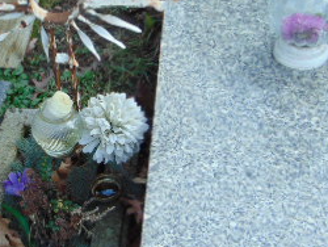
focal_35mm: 64
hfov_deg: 29.2
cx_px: 45
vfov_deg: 22.9
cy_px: 160
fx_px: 607
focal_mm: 4.5
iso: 80
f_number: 3
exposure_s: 1/160
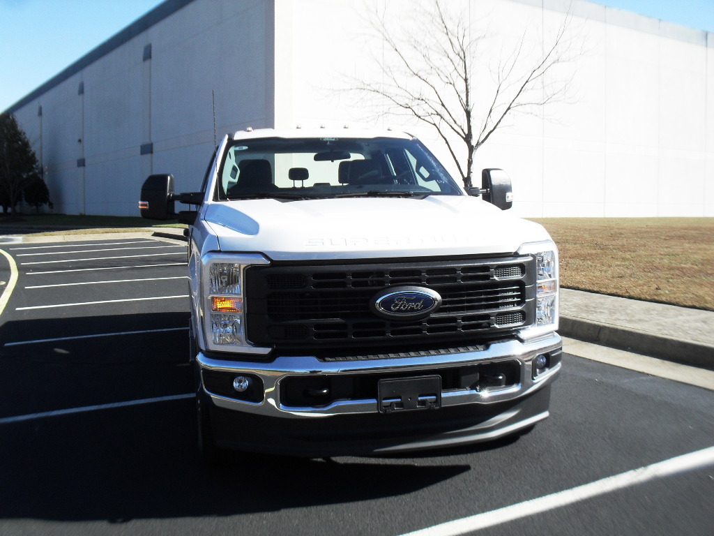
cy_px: 268
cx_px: 357
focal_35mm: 35
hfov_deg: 52.6
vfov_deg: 40.7
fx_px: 722
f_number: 8.4
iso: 100
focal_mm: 6.3
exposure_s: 1/125
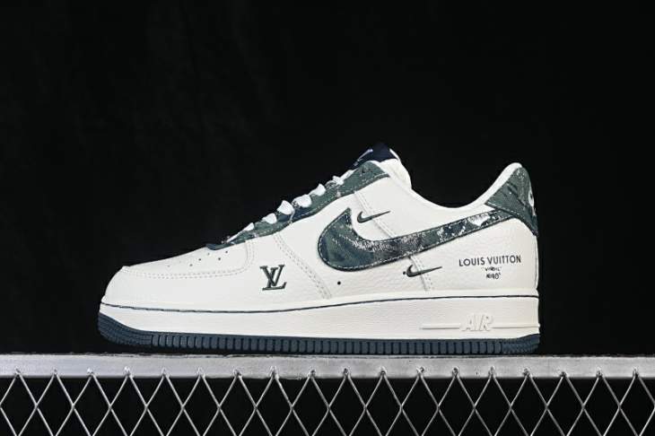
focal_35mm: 75
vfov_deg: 18.2
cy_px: 218
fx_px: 1364
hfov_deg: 27.0
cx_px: 328
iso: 160
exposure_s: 1/80
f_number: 8
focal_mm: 50
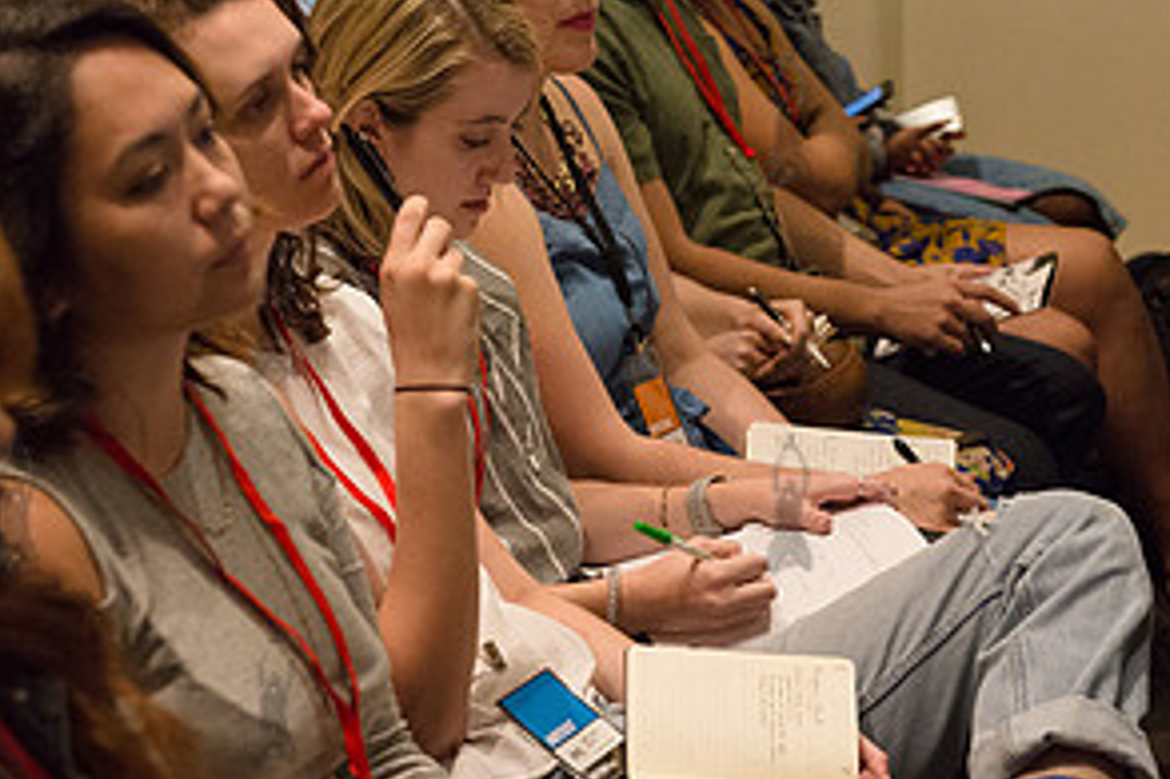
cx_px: 787
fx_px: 3735
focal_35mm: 115
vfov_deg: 11.9
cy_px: 501
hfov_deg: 17.8
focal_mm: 58
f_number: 4
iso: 3200
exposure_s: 1/400
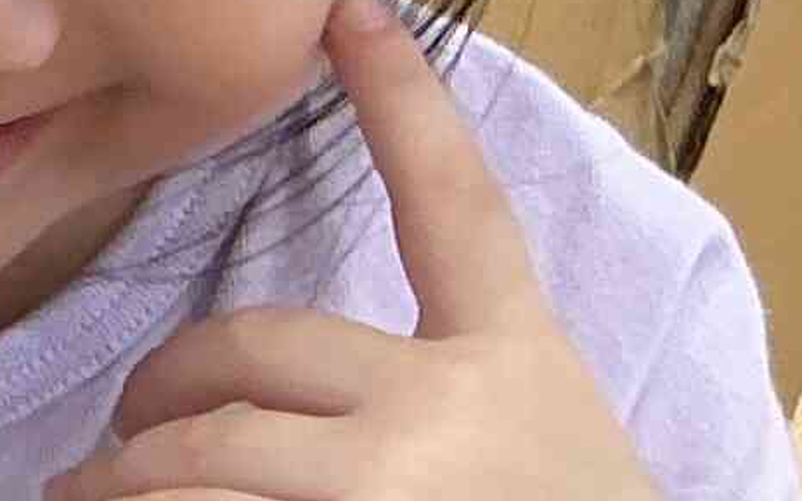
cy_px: 298
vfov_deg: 6.0
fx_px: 4741
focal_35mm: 217
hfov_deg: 9.0
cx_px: -870
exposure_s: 1/50
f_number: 1.8
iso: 50
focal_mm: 3
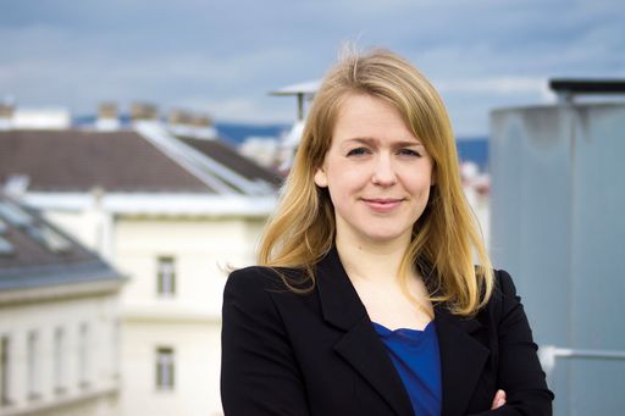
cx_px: 312
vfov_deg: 12.2
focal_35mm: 112
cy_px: 208
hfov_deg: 18.2
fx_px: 1952
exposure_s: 1/320
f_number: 5
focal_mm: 75
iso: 100
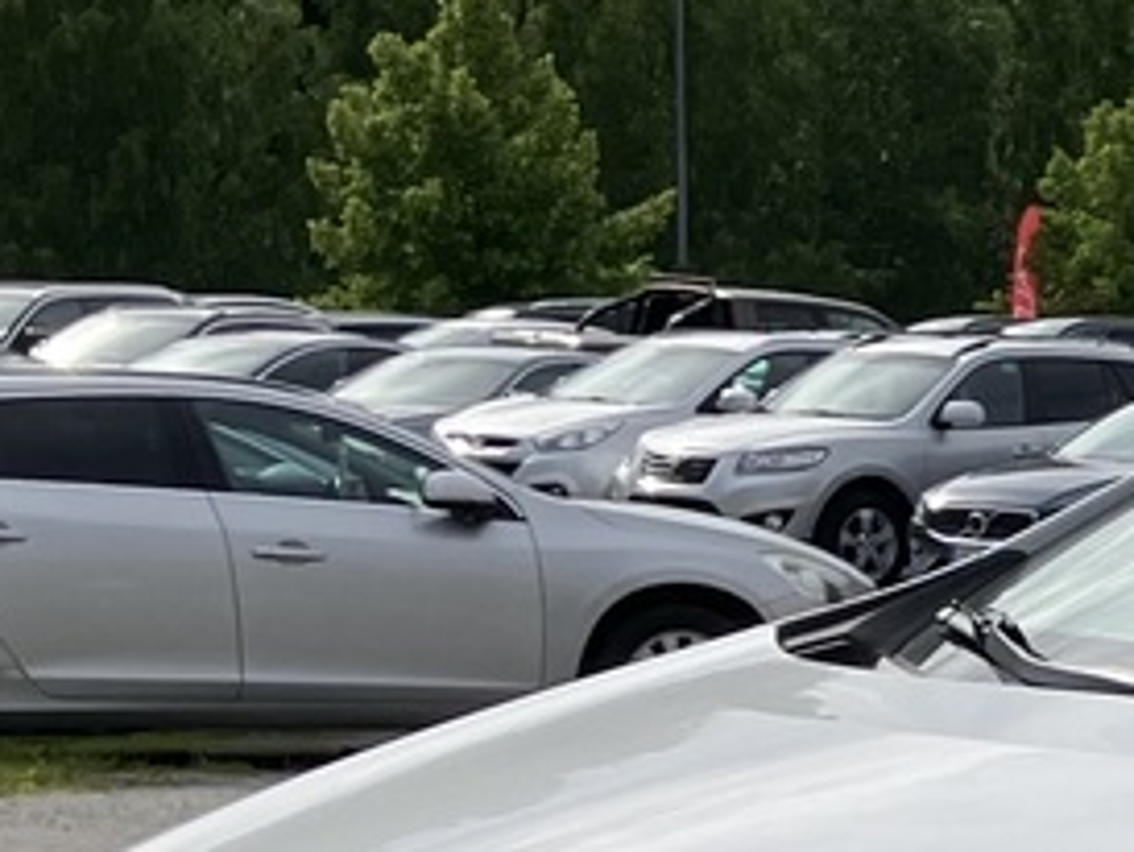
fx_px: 4820
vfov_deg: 9.9
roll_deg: -1.3
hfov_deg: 12.5
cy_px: 1150
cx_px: 1904
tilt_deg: -7.7
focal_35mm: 147
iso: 32
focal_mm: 3.99
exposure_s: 1/2208
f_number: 1.8
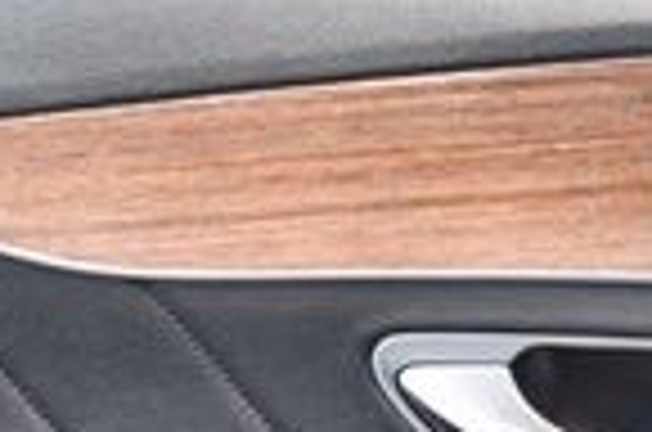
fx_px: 2873
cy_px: 477
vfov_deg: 8.5
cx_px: 553
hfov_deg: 12.9
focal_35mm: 159
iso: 1400
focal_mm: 24
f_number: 3.8
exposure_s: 1/125
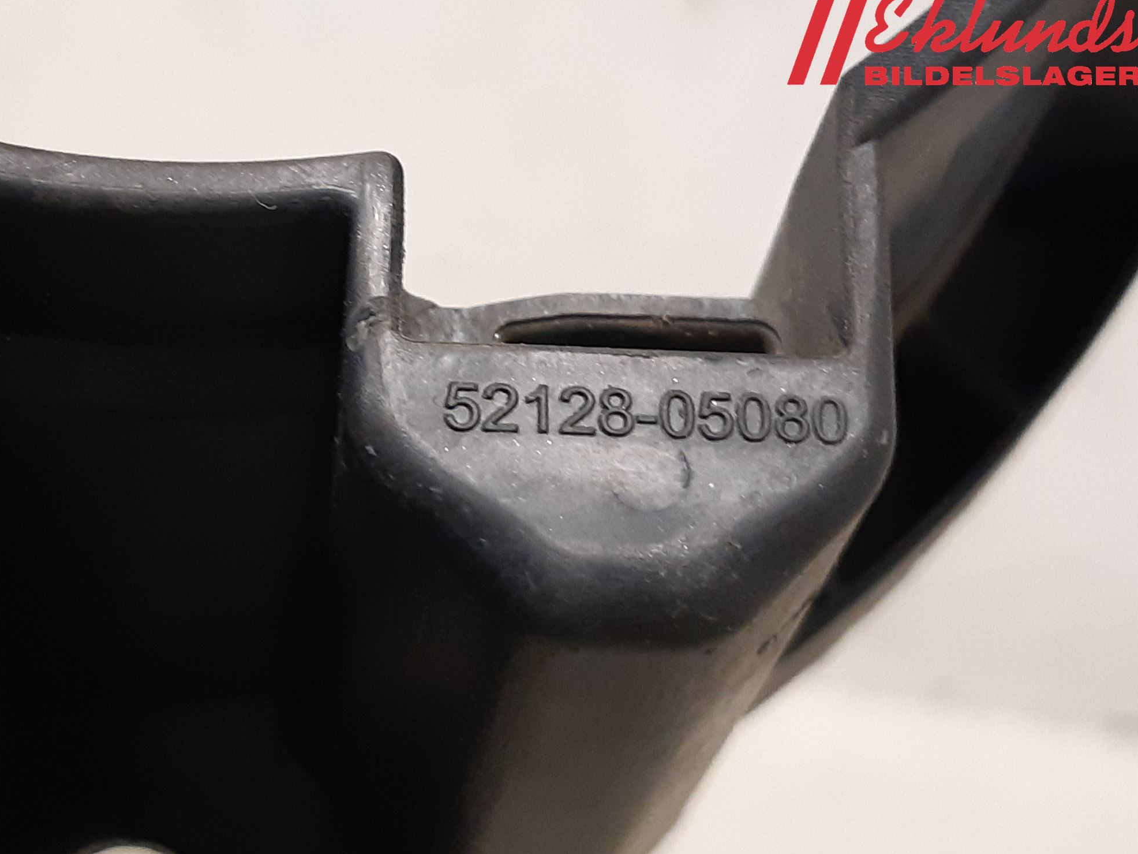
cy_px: 431
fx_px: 888
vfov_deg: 51.4
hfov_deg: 65.3
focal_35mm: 27
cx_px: 551
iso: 250
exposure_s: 1/33
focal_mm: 3.93
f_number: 1.7
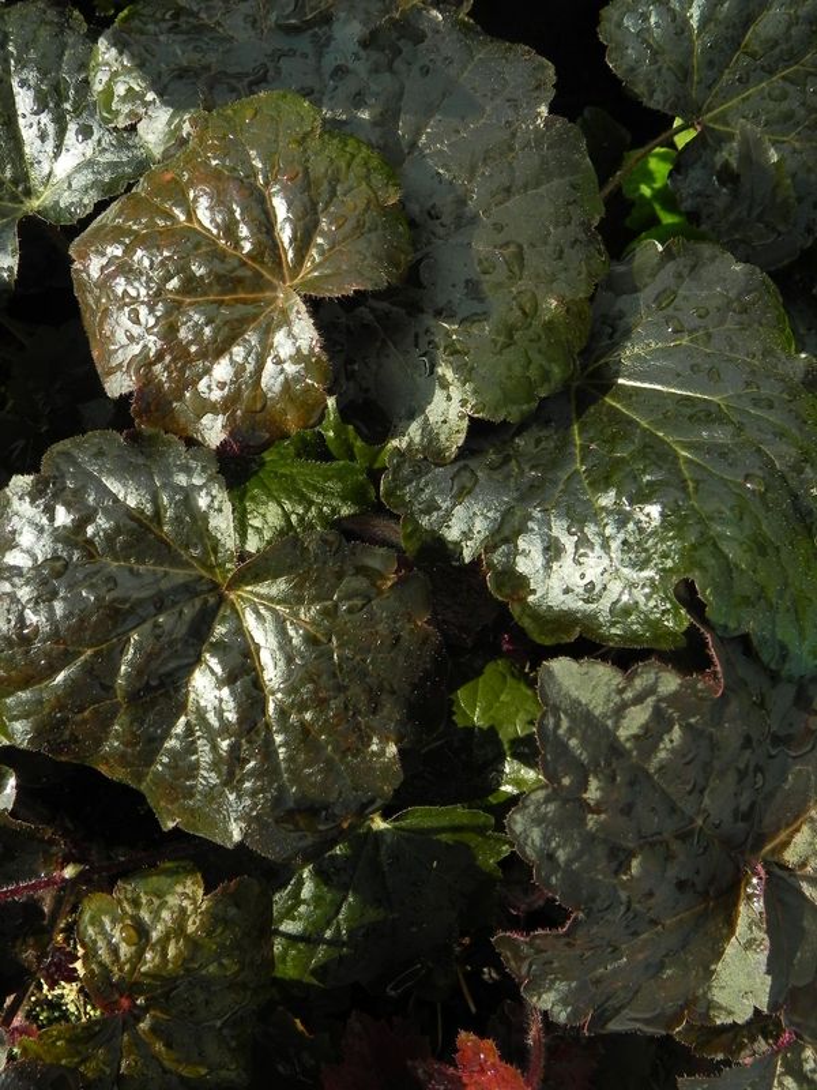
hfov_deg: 42.9
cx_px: 408
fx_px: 1038
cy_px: 545
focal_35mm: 33
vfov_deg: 55.4
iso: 160
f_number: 4
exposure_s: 1/250
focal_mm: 5.9
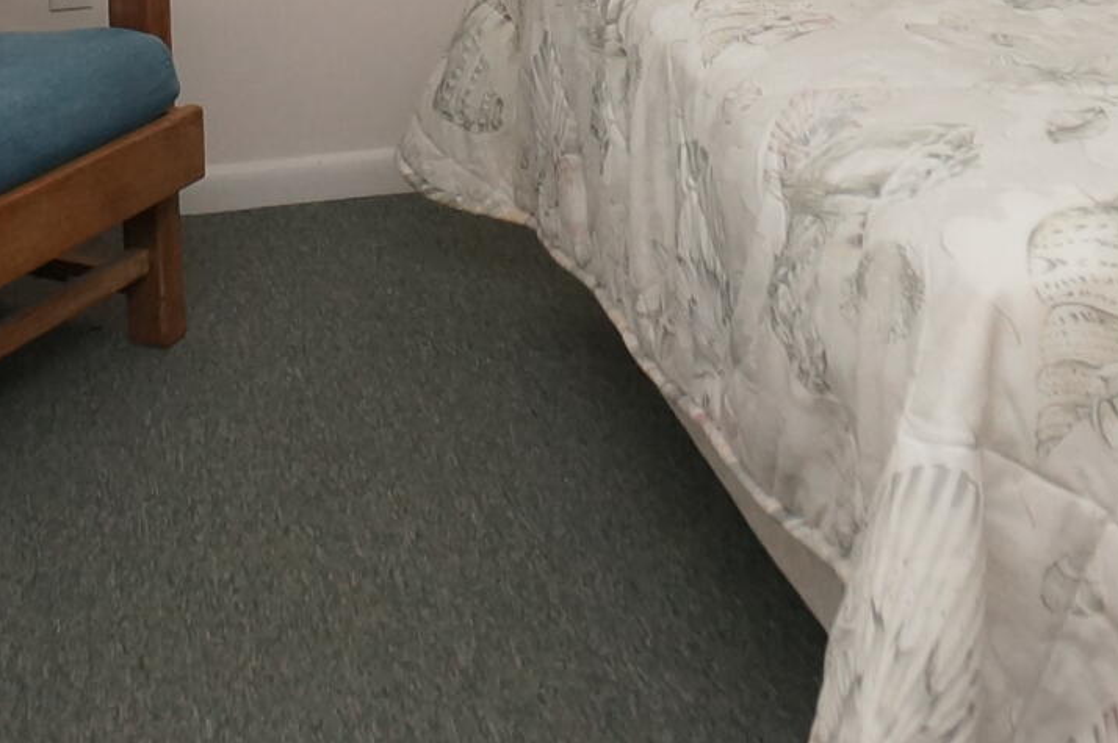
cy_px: -550
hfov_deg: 31.8
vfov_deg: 17.8
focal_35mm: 63
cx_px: 431
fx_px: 1955
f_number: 4
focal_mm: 10
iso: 500
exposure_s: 1/60
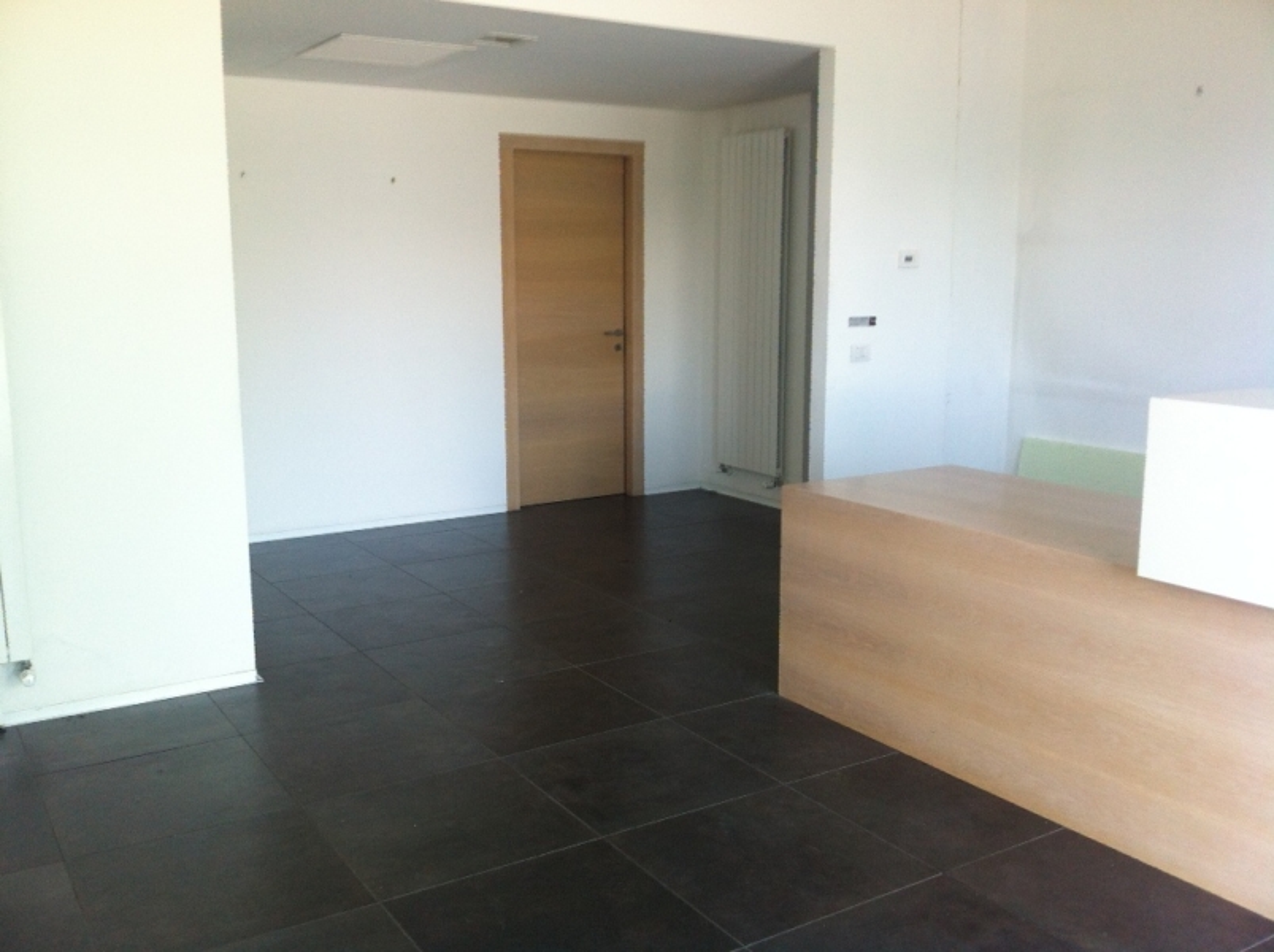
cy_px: 476
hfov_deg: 52.7
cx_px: 637
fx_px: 1286
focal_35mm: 35
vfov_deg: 40.6
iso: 80
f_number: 2.8
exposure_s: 1/20
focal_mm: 3.85
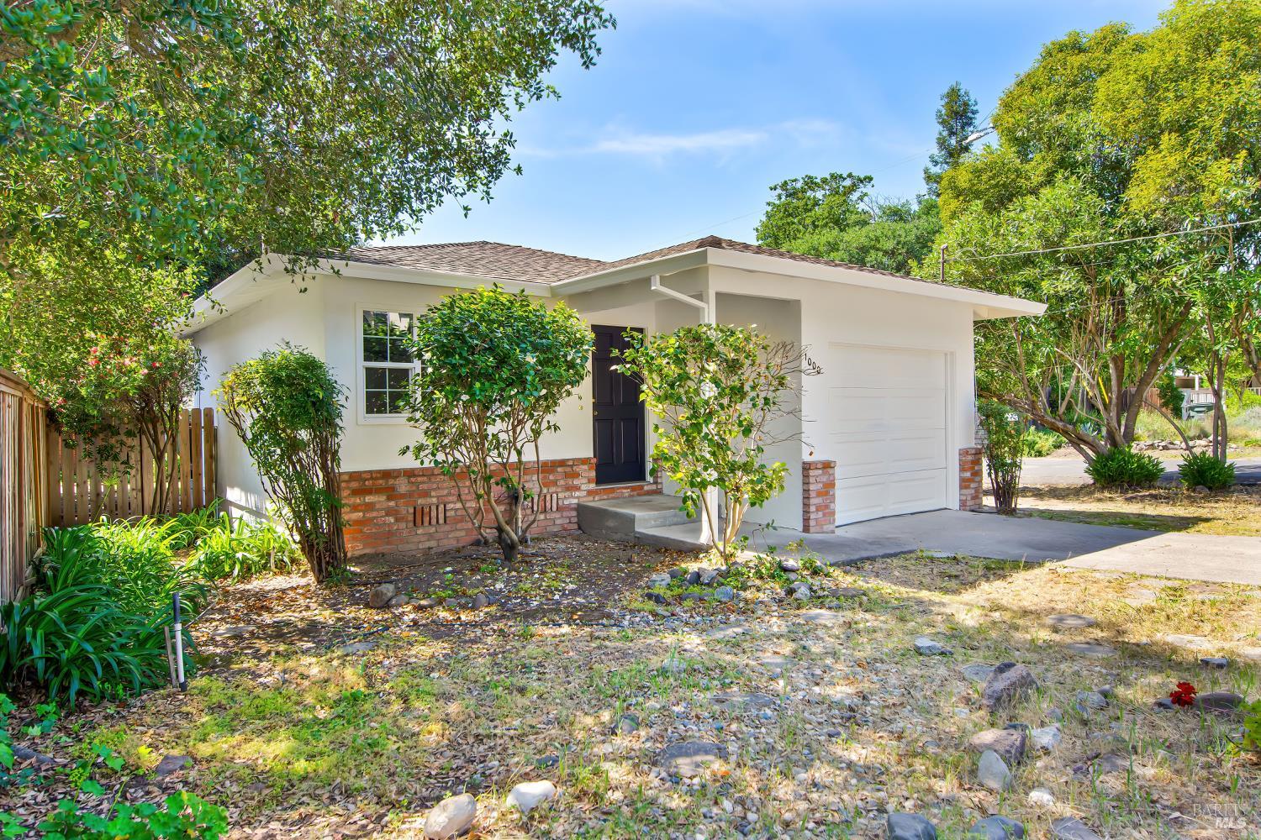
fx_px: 736
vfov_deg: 59.5
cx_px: 630
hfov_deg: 81.2
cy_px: 420
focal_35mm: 21
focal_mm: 14
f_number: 5.6
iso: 100
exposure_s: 1/125
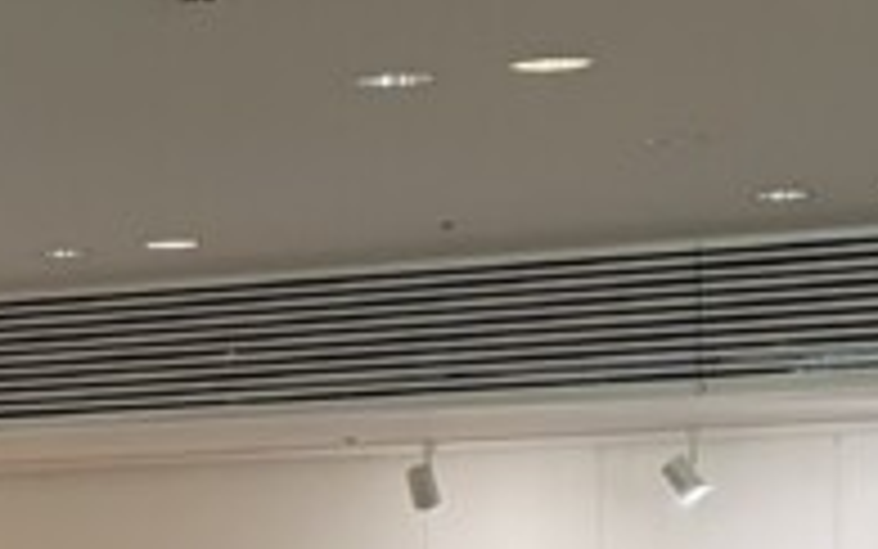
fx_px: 4069
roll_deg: +0.3
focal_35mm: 170
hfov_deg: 12.0
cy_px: 760
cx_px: -212
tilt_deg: -1.4
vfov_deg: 7.6
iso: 320
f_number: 1.6
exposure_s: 1/60
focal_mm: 5.96
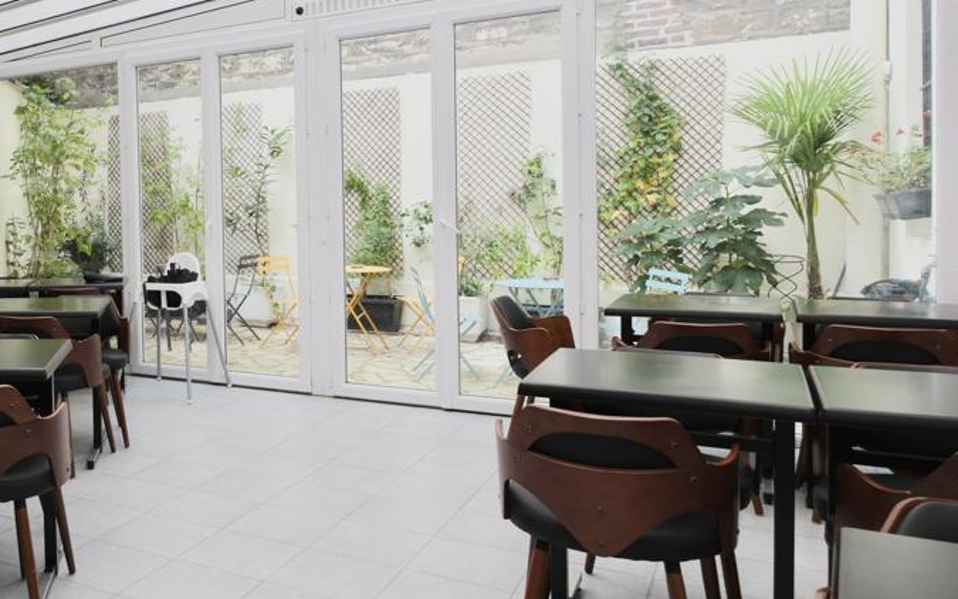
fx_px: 757
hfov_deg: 56.5
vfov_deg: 43.0
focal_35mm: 29
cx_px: 111
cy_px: 241
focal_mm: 10
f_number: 4
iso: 125
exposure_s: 1/56
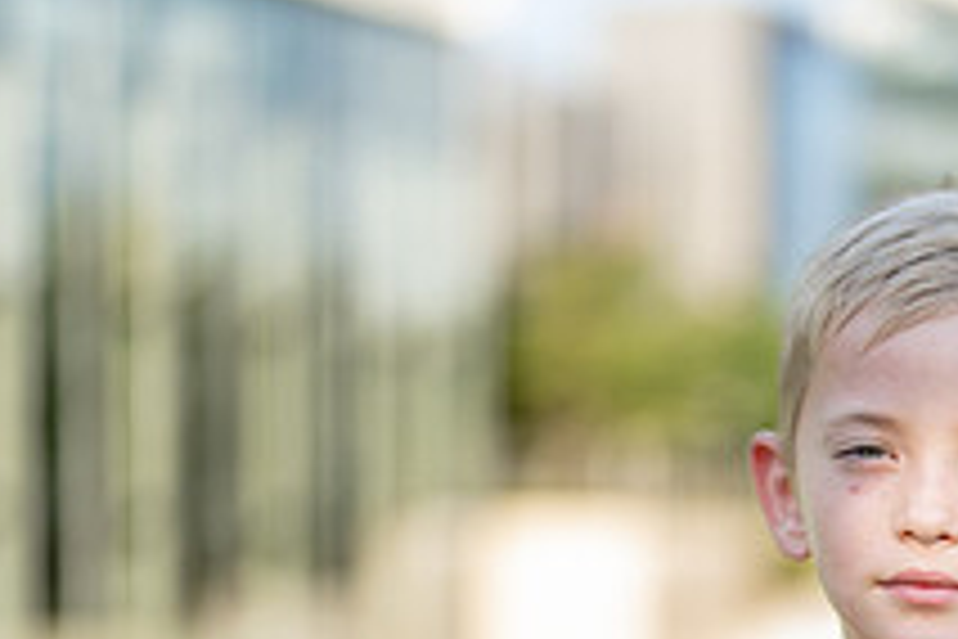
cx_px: 945
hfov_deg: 13.9
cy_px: 922
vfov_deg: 9.2
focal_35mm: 146
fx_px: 3885
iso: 100
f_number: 1.2
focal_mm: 50
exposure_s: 1/2000
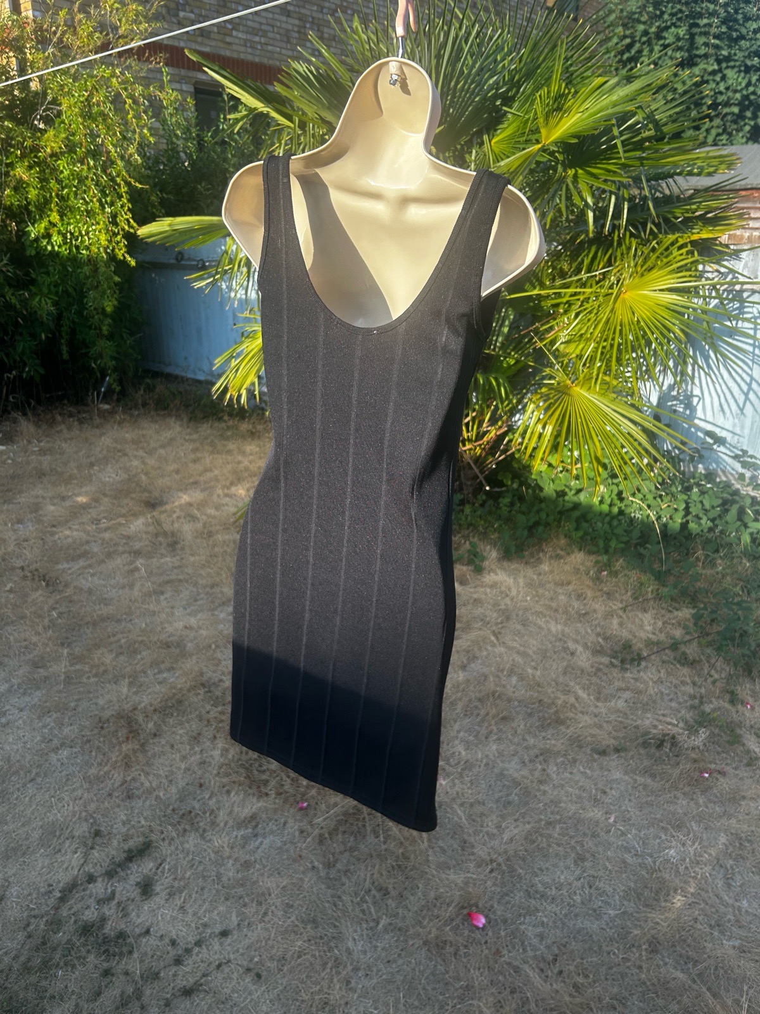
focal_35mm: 26
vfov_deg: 67.3
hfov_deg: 53.1
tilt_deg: -18.3
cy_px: 507
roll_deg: +0.8
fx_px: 761
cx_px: 380
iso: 50
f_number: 1.5
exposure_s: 1/495
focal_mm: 5.7
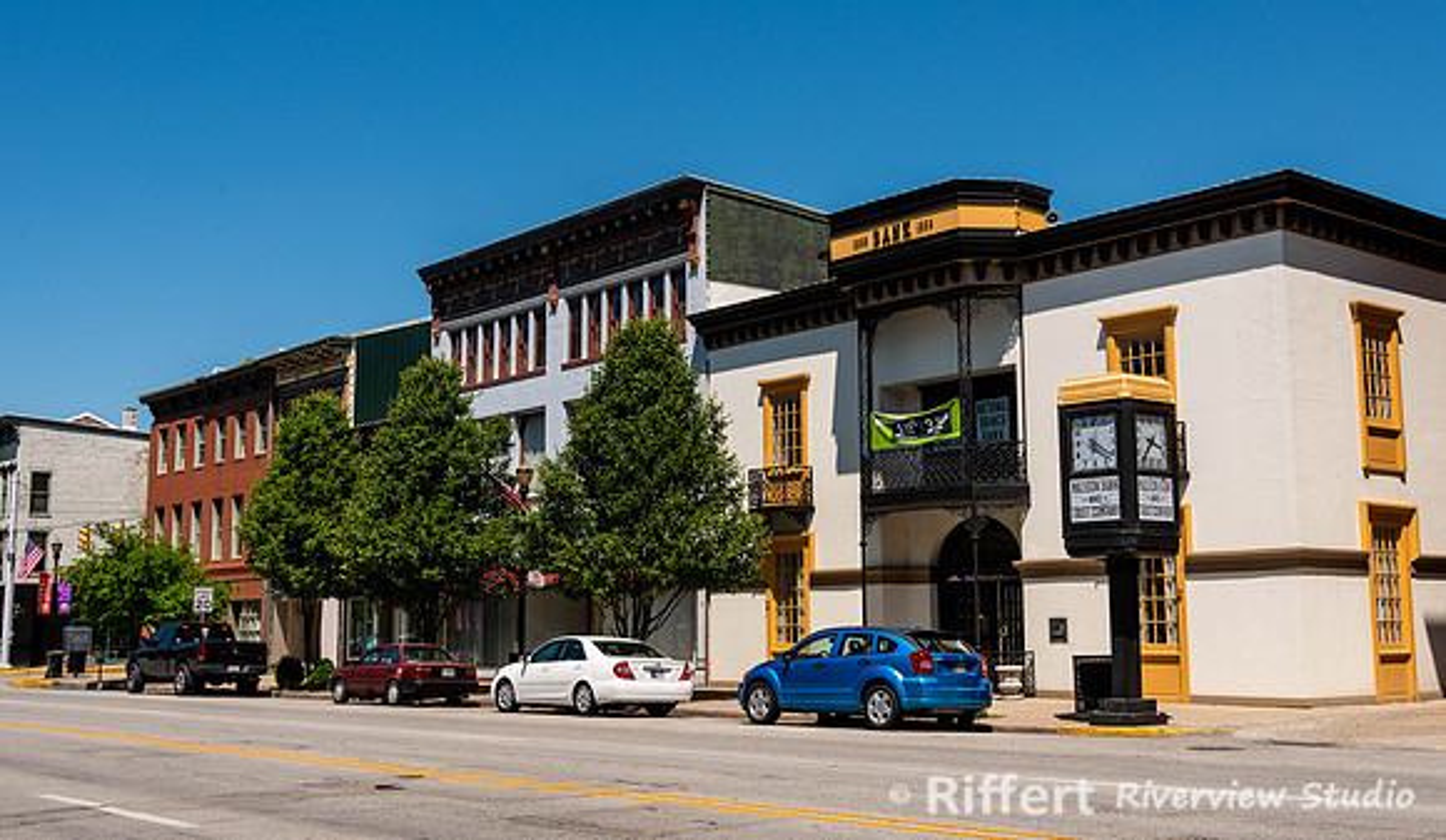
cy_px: 397
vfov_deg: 29.6
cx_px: 723
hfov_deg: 48.9
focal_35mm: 41
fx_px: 1591
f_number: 10
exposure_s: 1/250
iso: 100
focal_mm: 38
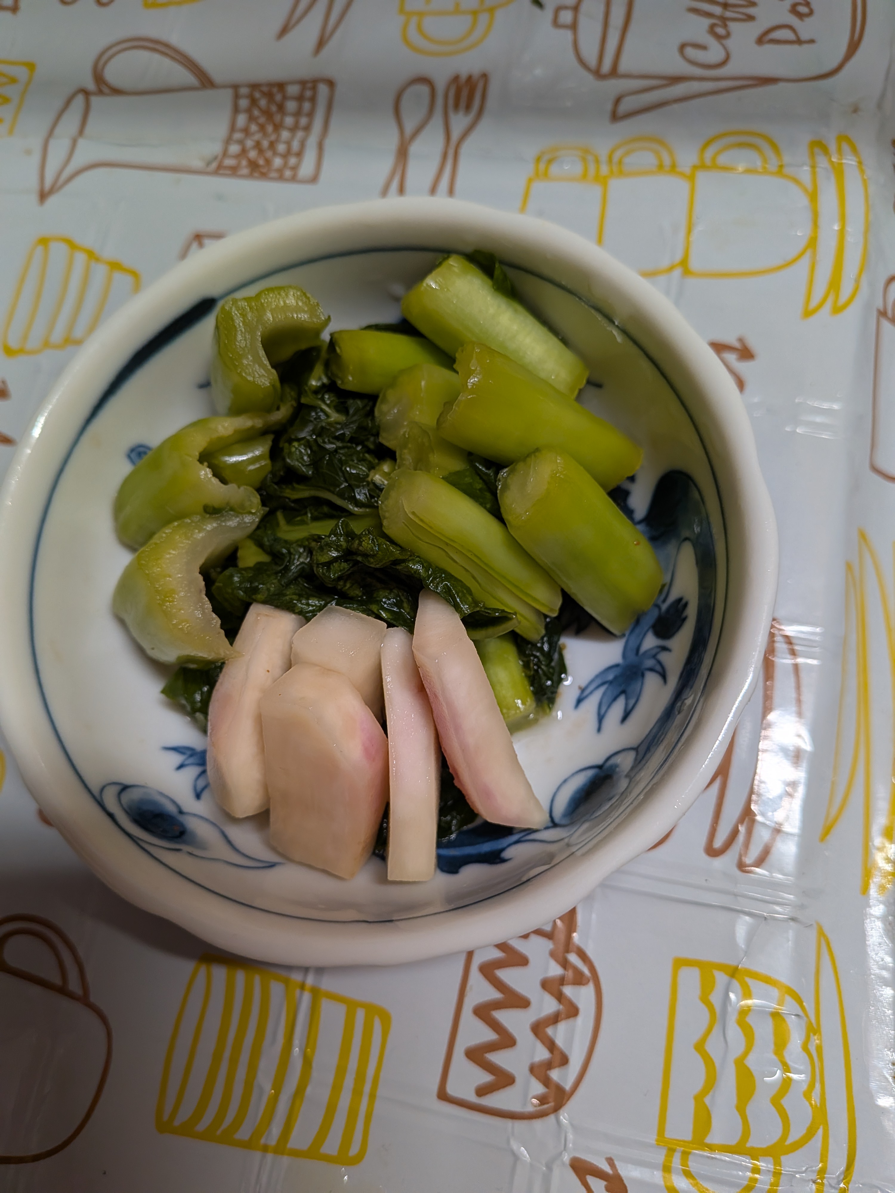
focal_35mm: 24
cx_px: 448
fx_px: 827
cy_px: 596
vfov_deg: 71.6
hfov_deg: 56.8
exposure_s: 1/120
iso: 39
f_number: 1.7
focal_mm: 4.53
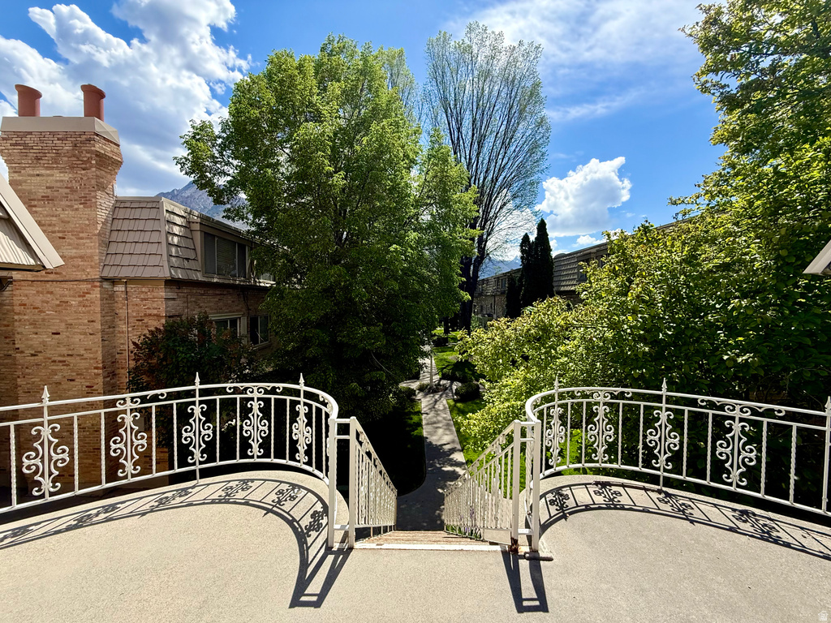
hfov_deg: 102.1
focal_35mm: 14
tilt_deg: -1.6
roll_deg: -0.8
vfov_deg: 85.7
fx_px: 336
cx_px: 416
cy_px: 312
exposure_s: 1/1125
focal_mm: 2.22
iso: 64
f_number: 2.2
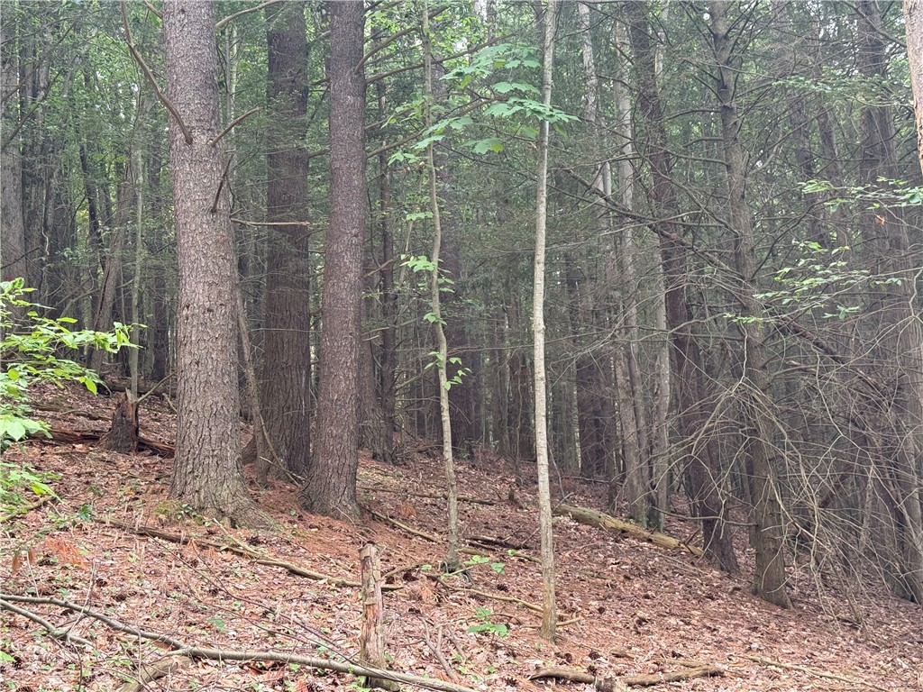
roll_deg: +4.7
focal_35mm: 48
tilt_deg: +12.9
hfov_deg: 39.7
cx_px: 462
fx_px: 1280
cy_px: 346
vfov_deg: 30.3
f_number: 1.78
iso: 80
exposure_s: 1/121
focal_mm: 6.76
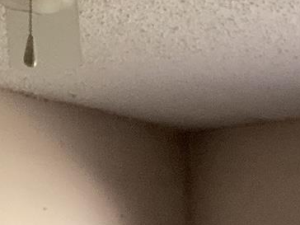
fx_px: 1205
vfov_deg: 10.2
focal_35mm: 139
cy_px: 369
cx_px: 620
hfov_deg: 12.4
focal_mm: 3.3
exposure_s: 1/60
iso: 64
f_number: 2.4
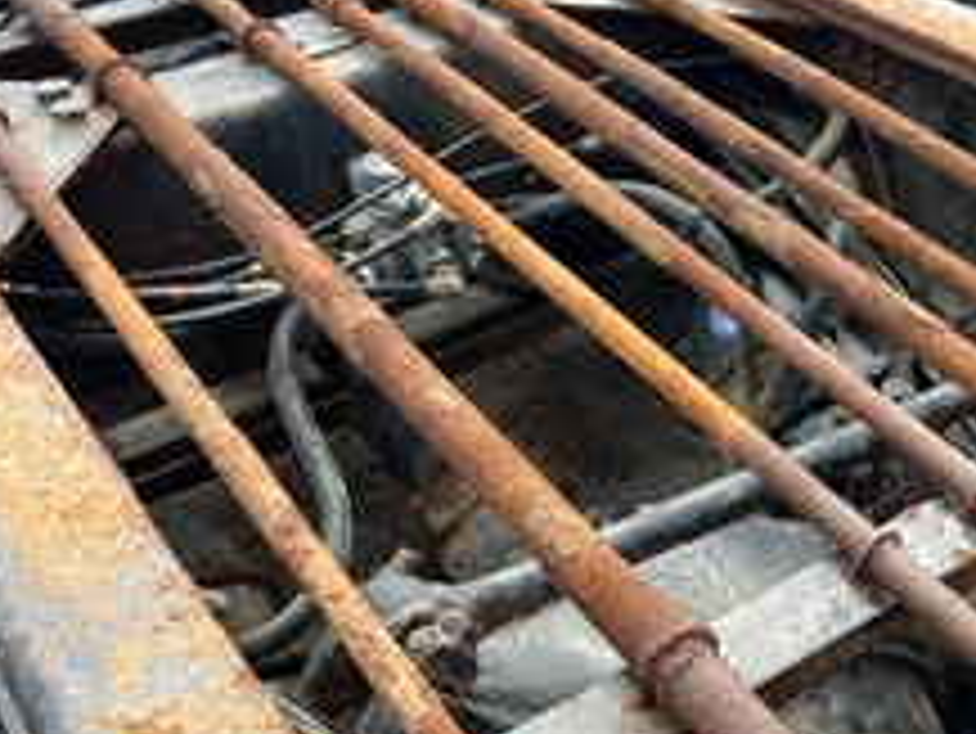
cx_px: 801
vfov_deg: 30.0
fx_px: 1354
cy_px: 504
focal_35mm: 48
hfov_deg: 38.0
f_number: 1.6
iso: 40
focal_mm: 5.1
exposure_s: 1/255
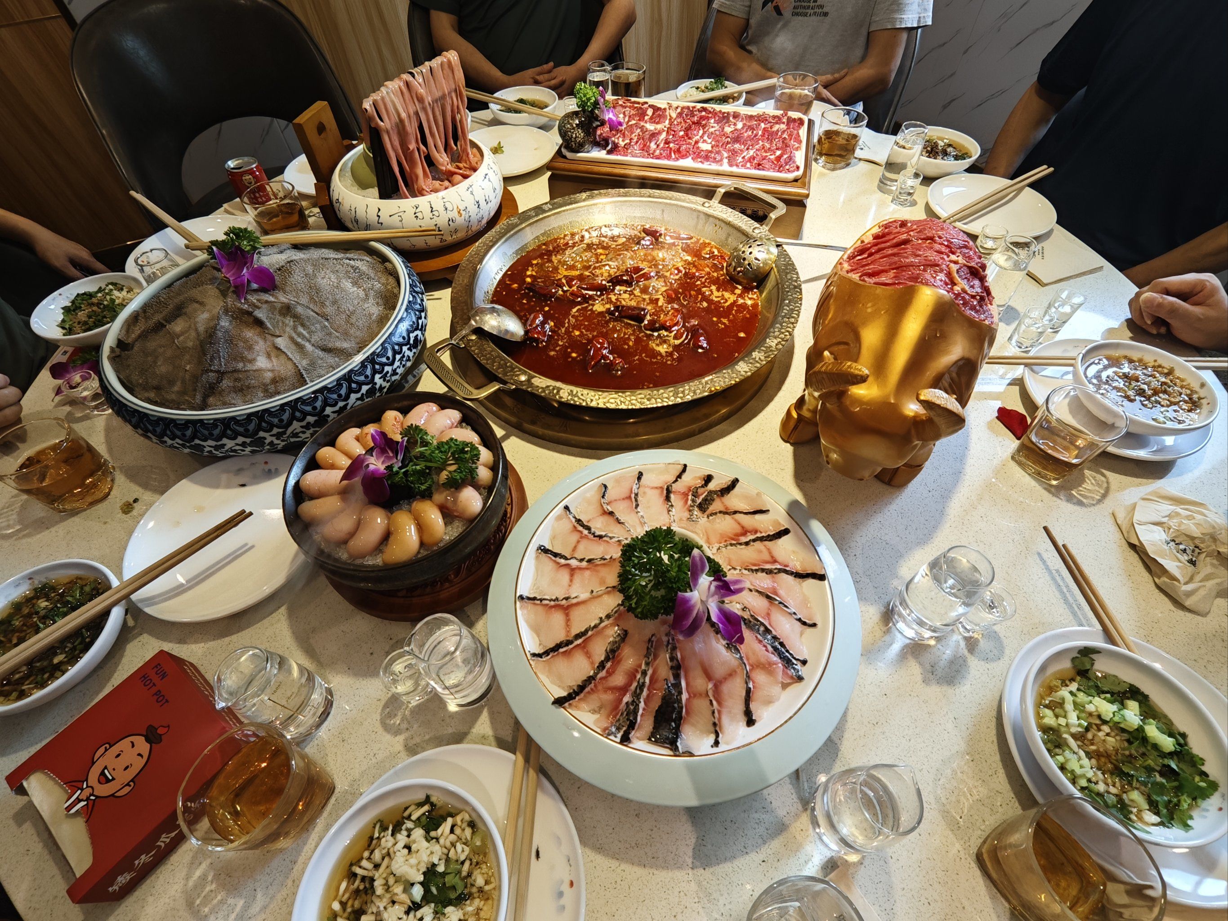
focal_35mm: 16
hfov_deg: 94.5
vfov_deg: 78.1
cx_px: 614
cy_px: 460
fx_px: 568
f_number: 2.2
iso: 400
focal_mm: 2.16
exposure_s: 1/50
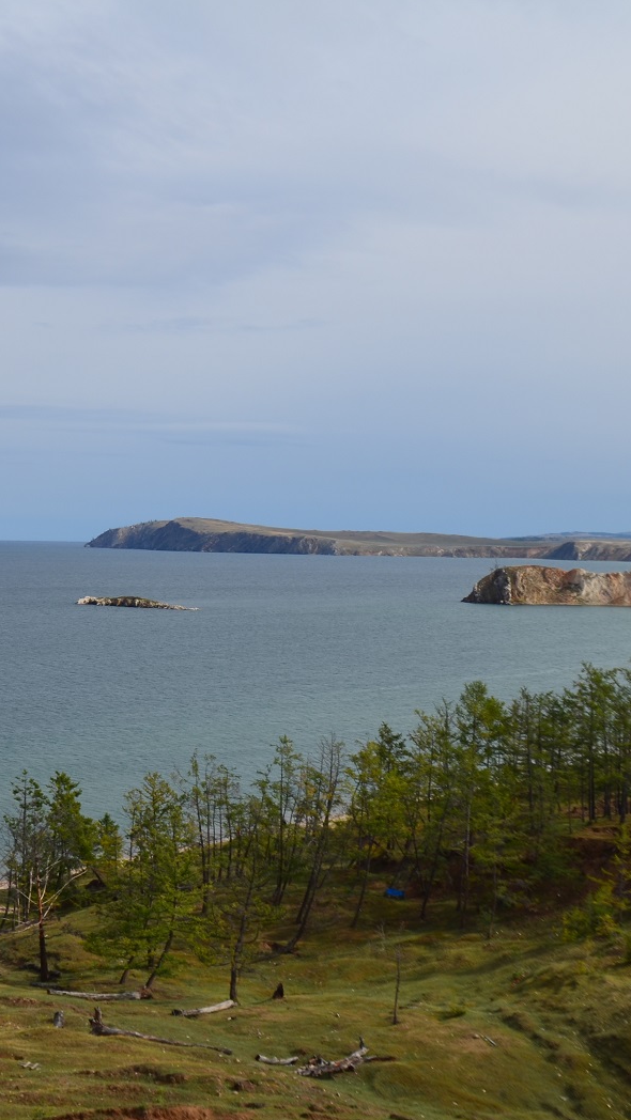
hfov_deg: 17.9
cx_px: 135
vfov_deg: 31.4
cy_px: 564
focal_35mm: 67
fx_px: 1992
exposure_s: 1/160
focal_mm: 28
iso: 100
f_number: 11
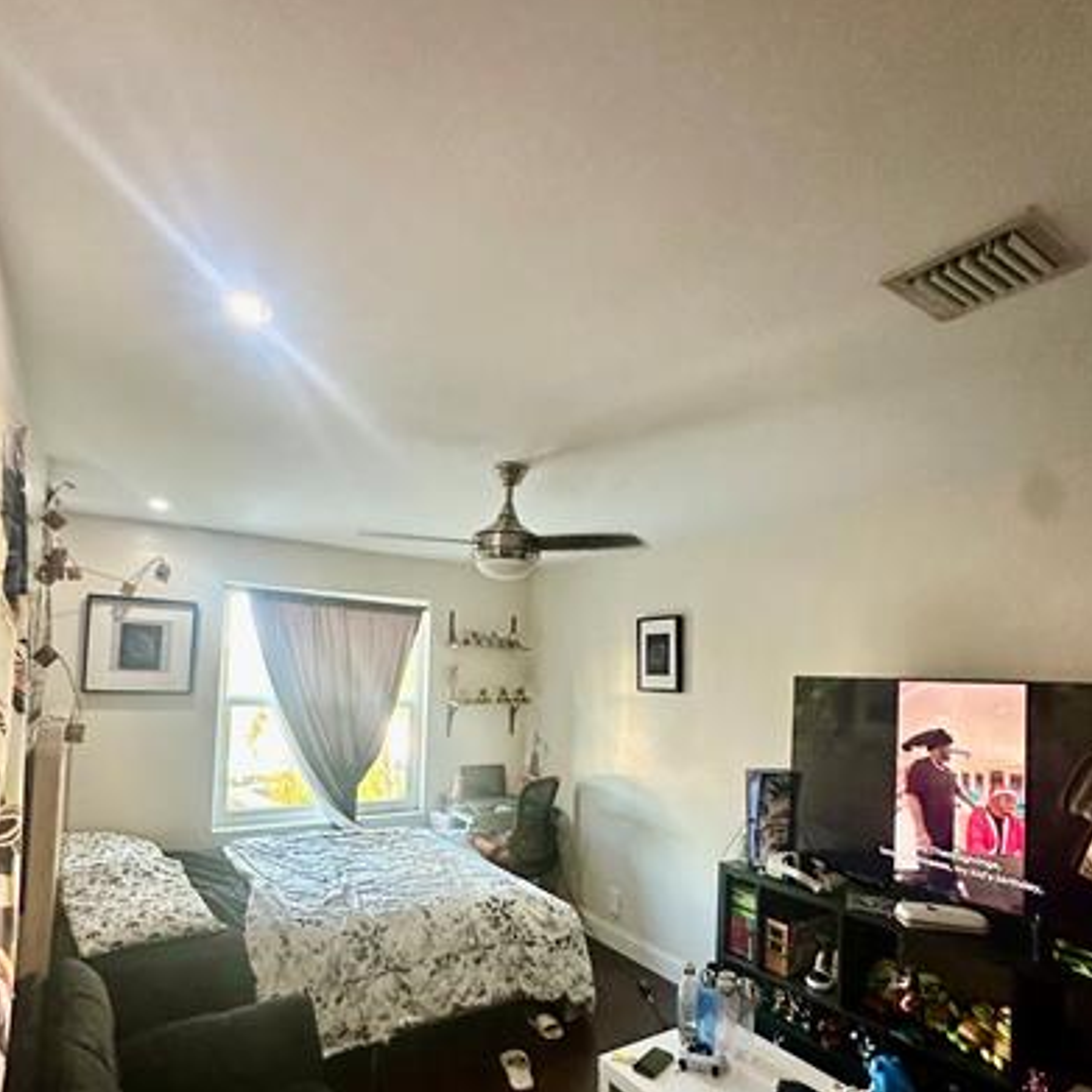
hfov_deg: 77.7
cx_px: 528
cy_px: 637
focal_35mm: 19
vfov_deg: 77.1
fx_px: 678
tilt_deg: +6.0
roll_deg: -3.4
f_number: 2.2
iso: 500
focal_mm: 2.22
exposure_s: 1/60
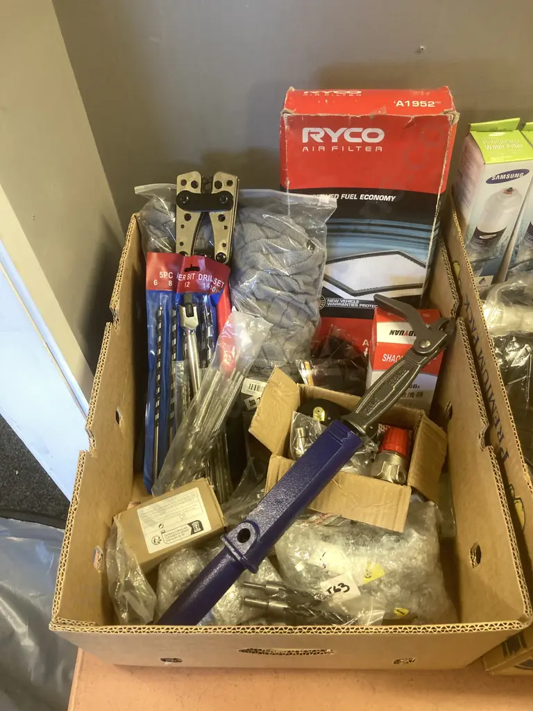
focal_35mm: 28
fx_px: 575
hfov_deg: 49.7
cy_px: 356
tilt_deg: -52.5
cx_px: 266
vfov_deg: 63.4
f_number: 1.8
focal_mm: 3.99
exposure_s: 1/50
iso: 200
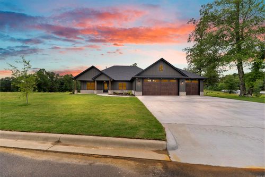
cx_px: 132
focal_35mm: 14
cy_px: 88
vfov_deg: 81.2
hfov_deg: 104.3
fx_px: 103
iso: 250
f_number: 2.8
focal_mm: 14
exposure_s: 1/1000
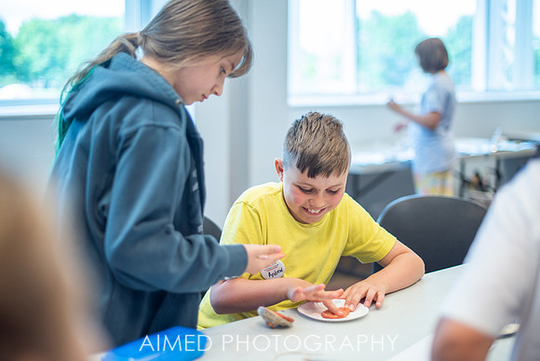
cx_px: 270
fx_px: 790
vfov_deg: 25.7
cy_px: 180
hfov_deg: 37.8
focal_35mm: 53
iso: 320
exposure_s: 1/500
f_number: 1.6
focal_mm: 50
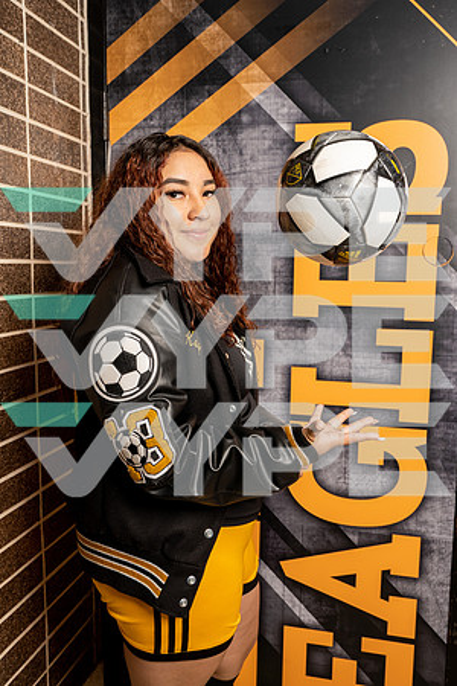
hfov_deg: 40.0
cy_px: 343
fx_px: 628
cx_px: 228
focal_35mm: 33
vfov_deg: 57.2
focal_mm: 33
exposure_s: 1/250
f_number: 8
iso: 320
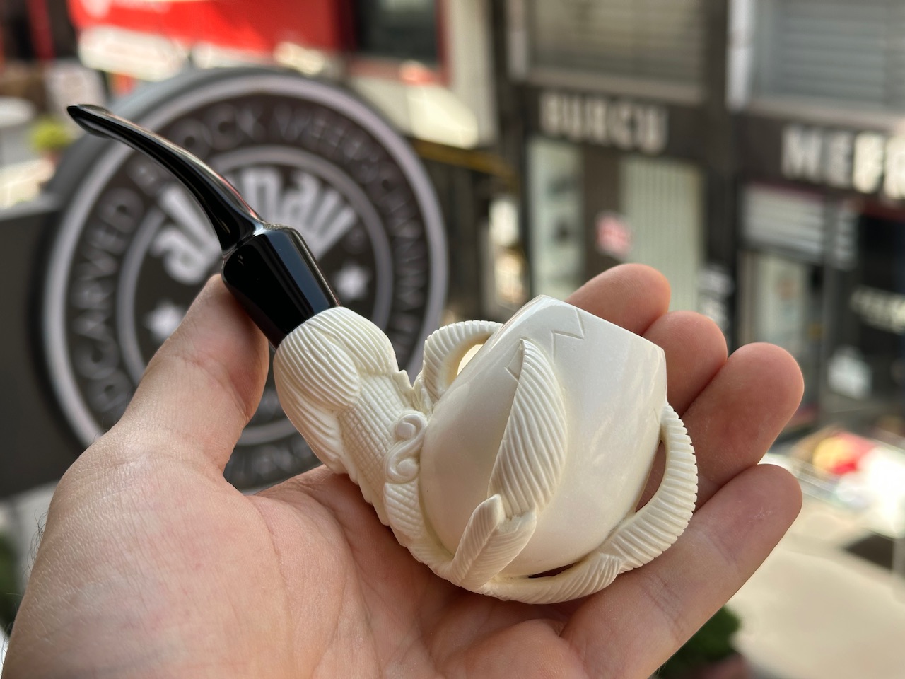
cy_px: 340
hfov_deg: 39.7
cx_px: 452
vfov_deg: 30.3
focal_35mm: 48
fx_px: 1255
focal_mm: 6.86
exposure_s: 1/751
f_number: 1.78
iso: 64
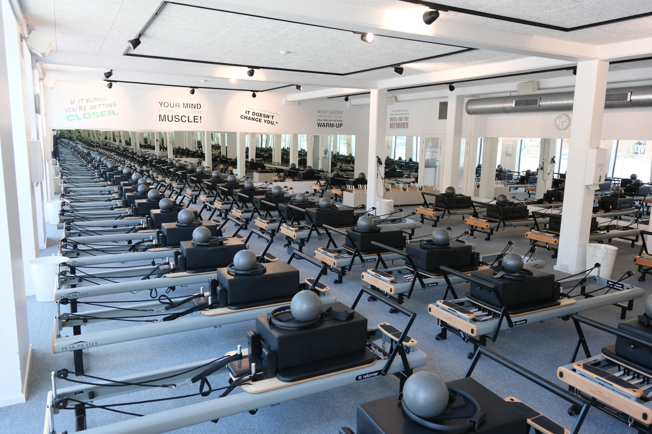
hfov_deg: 69.4
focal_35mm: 26
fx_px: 471
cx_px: 326
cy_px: 217
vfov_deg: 49.5
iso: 320
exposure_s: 1/100
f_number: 2.9
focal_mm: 17
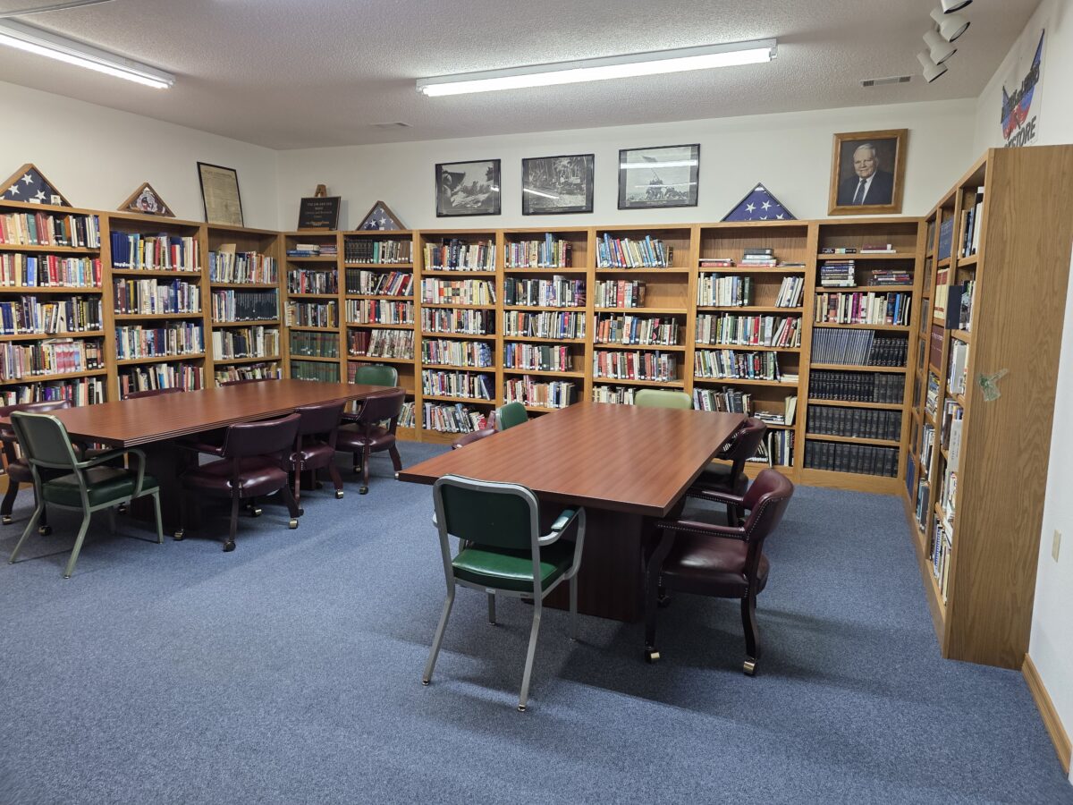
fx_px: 713
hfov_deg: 73.9
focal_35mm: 23
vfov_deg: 58.9
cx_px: 536
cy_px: 402
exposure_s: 1/120
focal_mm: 6.3
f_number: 1.7
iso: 250
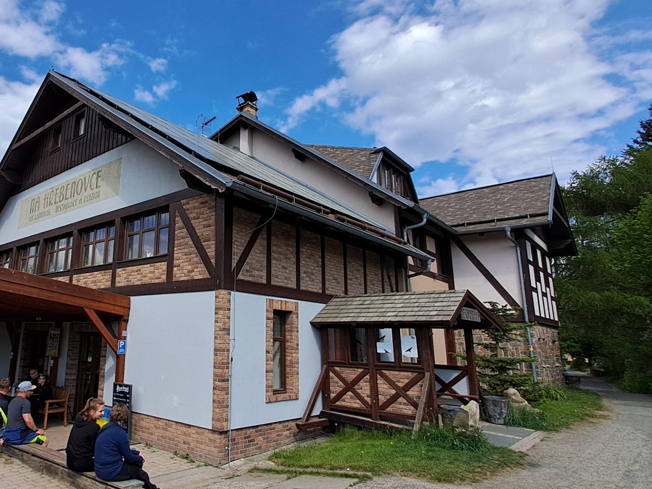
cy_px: 229
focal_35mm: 23
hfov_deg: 71.4
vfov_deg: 58.8
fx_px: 433
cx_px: 209
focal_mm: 1.42
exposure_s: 1/1637
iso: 40
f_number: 2.2
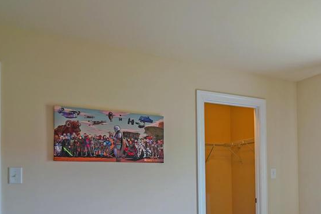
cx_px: 285
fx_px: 348
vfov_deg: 33.1
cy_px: 174
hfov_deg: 45.3
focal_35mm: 39
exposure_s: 1/40
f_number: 3.2
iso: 100
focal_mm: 10
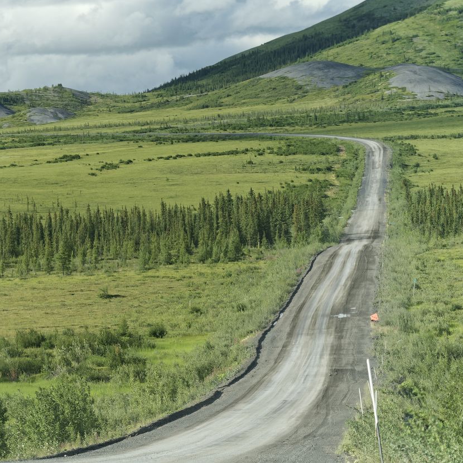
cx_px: 152
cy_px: 231
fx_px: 2905
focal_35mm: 192
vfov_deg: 9.1
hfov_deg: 9.1
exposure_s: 1/320
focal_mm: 150
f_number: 5
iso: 320
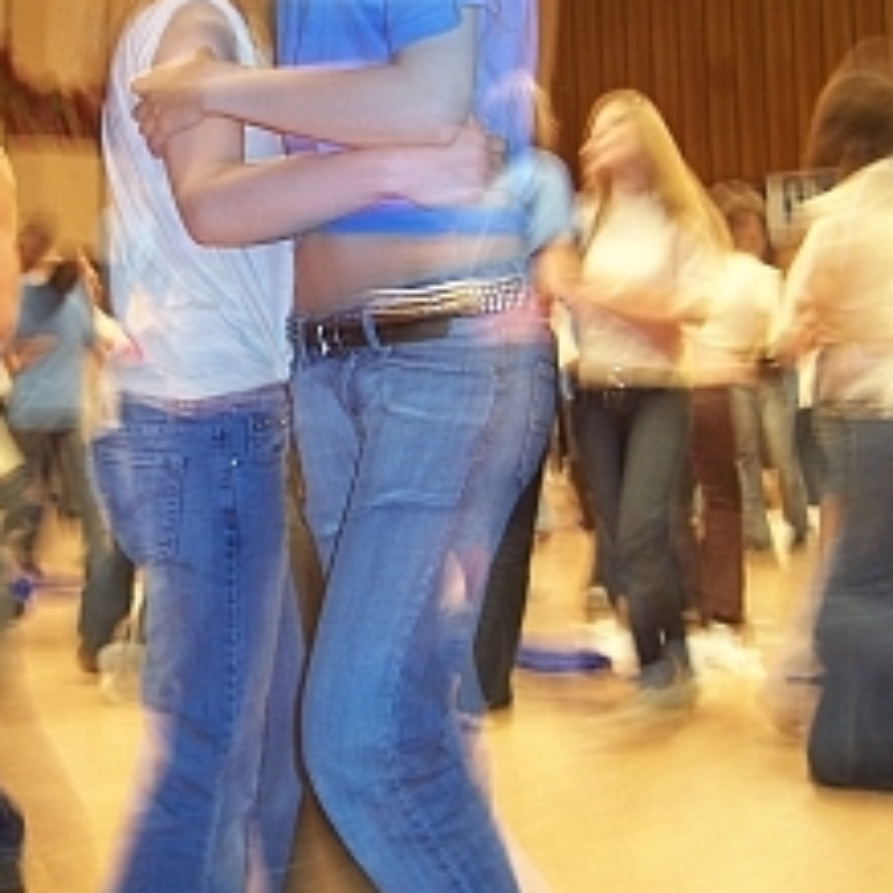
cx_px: 294
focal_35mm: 55
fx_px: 1605
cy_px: 355
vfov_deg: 31.0
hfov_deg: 30.8
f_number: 2.7
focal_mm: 5.6
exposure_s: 1/6
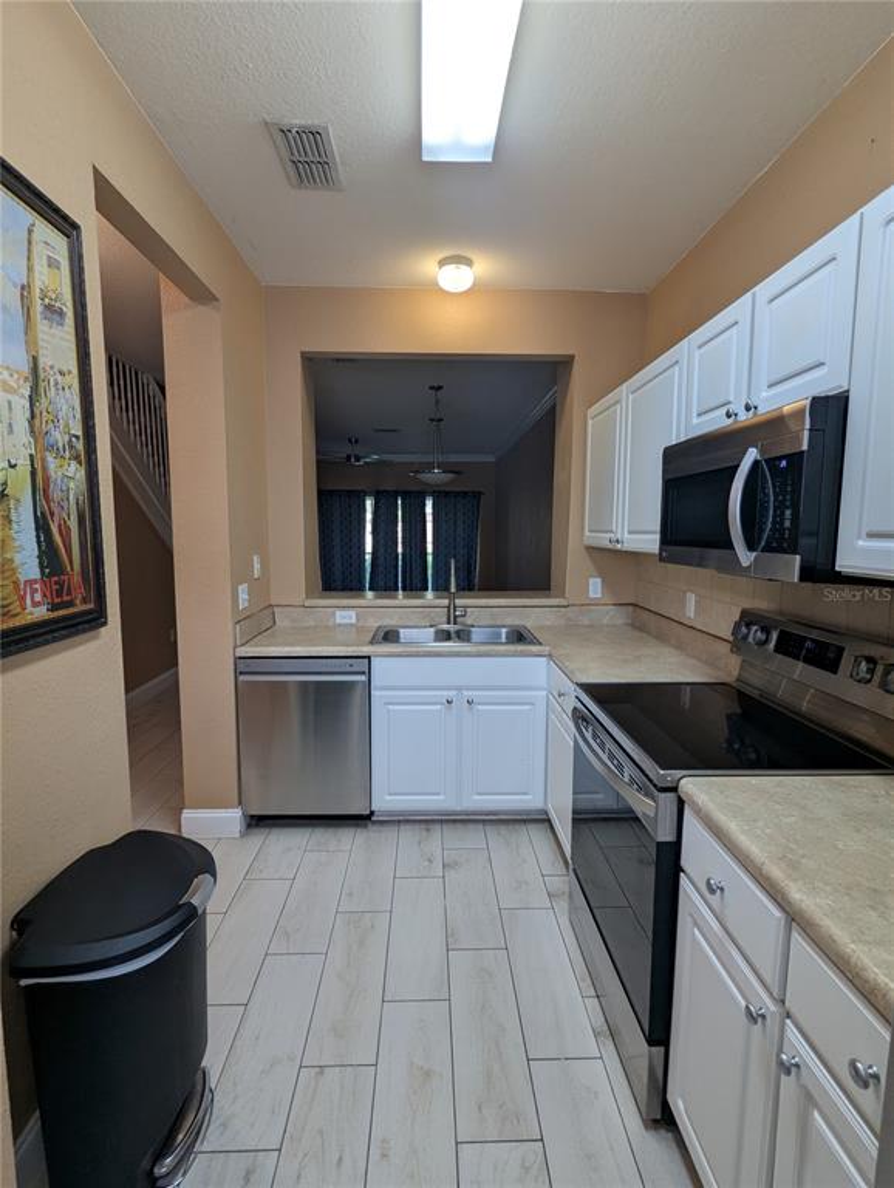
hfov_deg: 78.2
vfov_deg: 94.4
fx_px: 550
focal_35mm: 16
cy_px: 594
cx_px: 447
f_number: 2.2
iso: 51
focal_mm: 2.35
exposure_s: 1/40
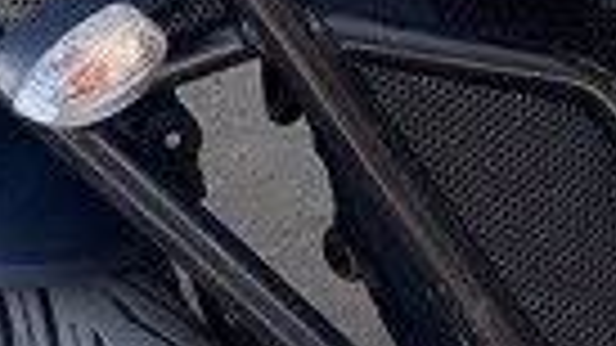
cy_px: -328
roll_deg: +0.6
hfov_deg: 11.3
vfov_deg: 6.2
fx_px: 3119
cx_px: 423
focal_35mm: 191
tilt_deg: -28.5
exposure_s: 1/188
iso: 80
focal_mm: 6.76
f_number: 1.78
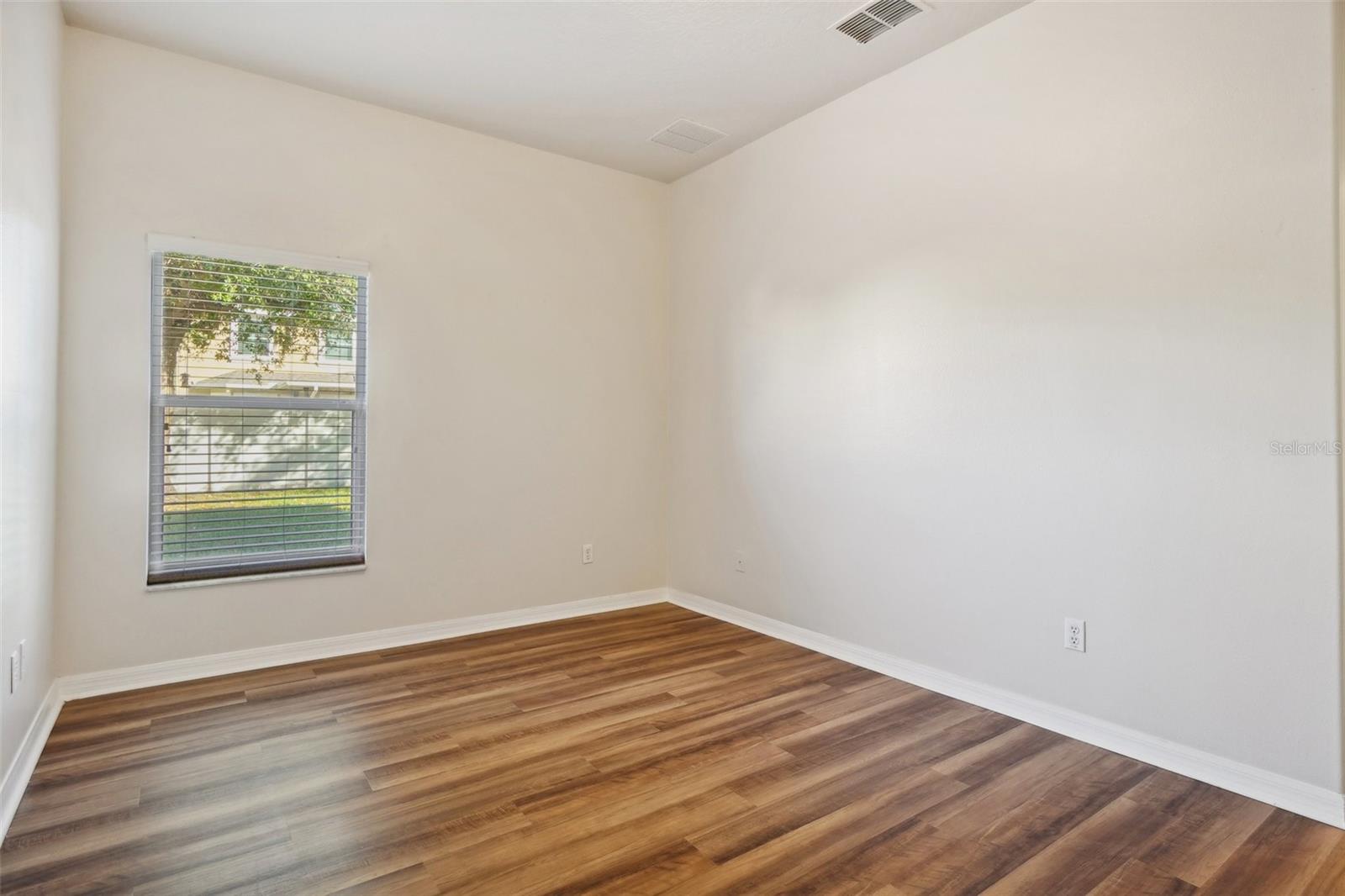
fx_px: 672
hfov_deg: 90.0
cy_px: 448
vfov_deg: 67.4
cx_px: 672
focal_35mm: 18
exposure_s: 1/10
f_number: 8
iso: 400
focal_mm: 12
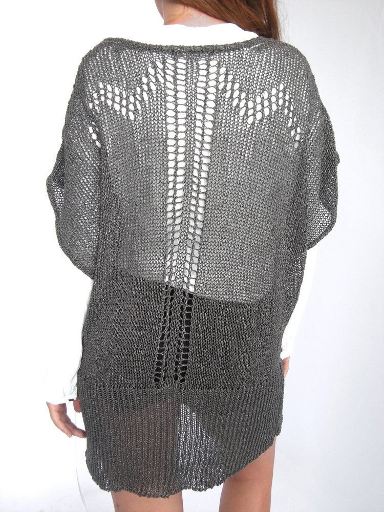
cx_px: 192
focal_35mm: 38
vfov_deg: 49.0
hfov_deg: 37.7
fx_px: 562
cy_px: 256
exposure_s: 1/60
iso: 160
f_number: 3.2
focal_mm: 6.3
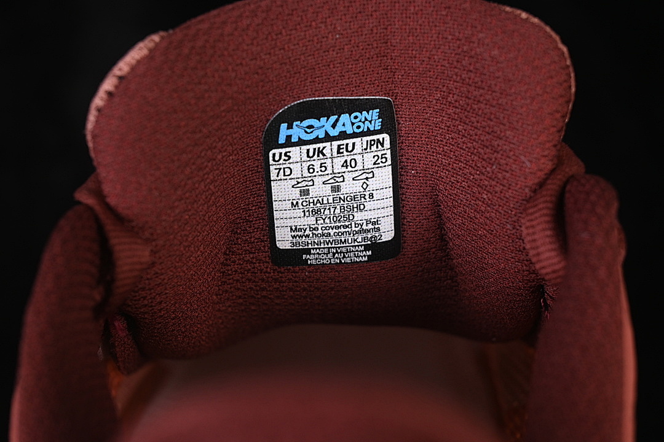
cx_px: 332
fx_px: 1383
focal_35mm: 75
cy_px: 221
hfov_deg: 27.0
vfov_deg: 18.2
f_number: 7.1
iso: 160
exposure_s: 1/80
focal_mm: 50
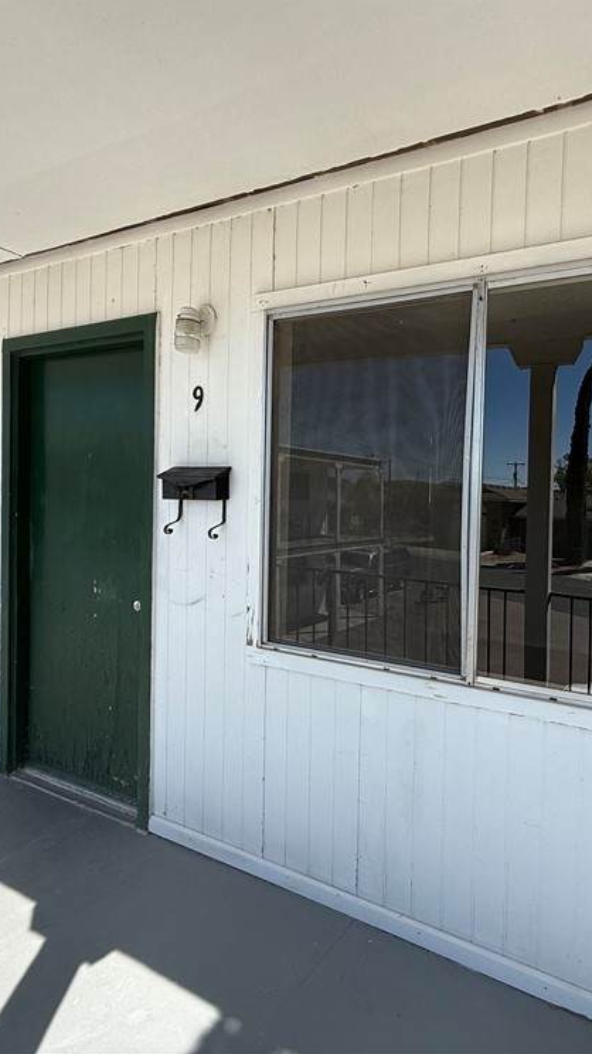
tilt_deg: -1.5
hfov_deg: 52.1
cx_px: 414
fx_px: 587
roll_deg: -1.7
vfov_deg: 83.8
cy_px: 511
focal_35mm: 21
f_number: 2.2
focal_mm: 2.22
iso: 50
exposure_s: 1/607
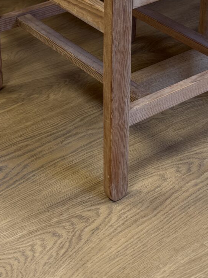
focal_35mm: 84
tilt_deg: -25.4
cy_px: 14
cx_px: 87
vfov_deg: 22.5
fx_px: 672
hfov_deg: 17.6
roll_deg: -0.4
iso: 80
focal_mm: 6.76
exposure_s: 1/100
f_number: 1.78
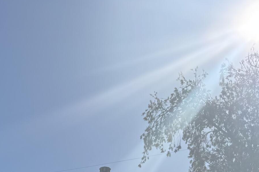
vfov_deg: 14.4
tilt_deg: +1.4
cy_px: 315
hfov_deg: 24.2
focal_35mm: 83
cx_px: 61
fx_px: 597
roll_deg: +1.0
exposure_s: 1/9009
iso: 80
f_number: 1.78
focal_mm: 6.76
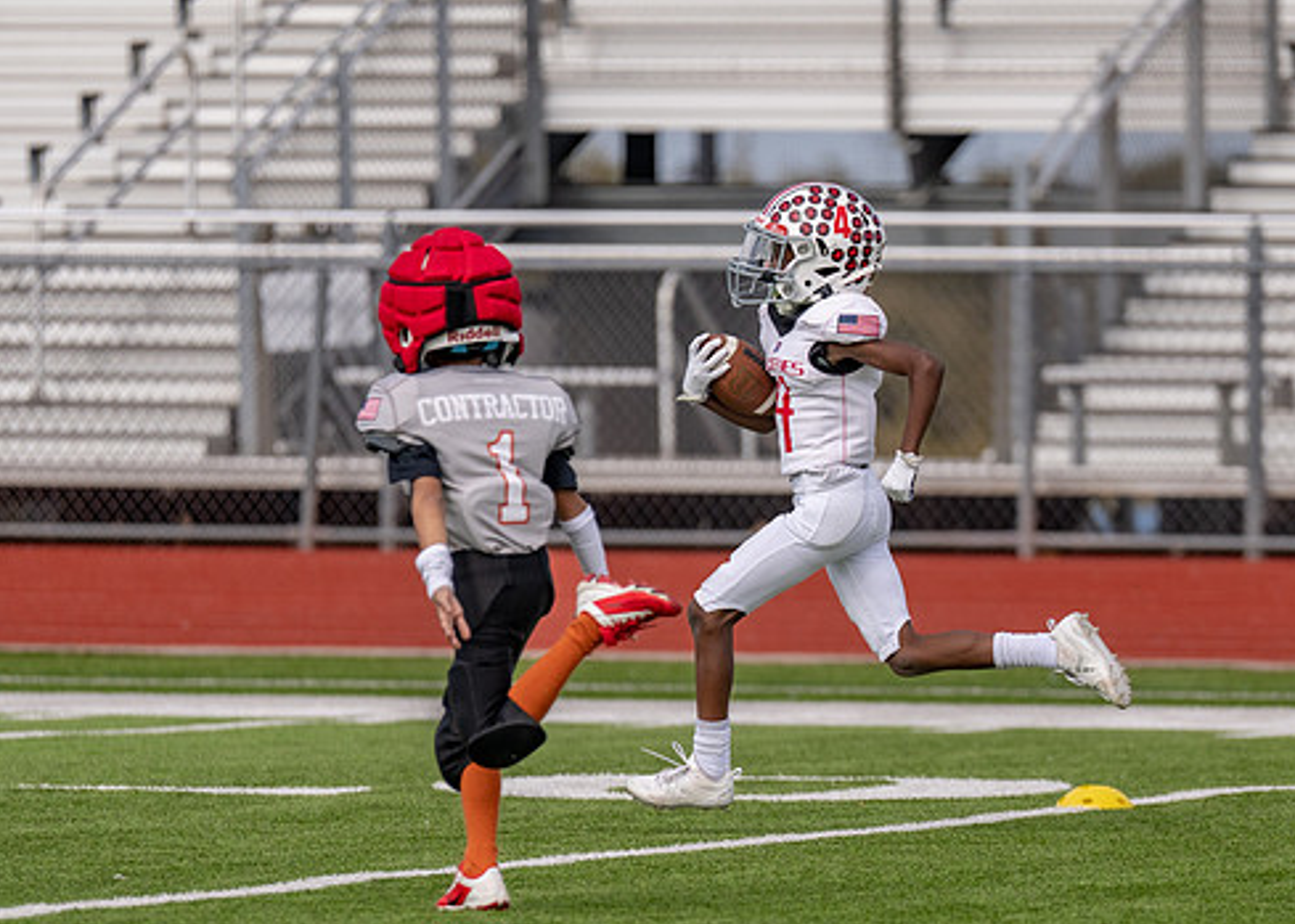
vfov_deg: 3.4
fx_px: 15369
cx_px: 928
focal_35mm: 418
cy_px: 576
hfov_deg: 4.8
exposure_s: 1/4000
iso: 160
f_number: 2.8
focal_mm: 200
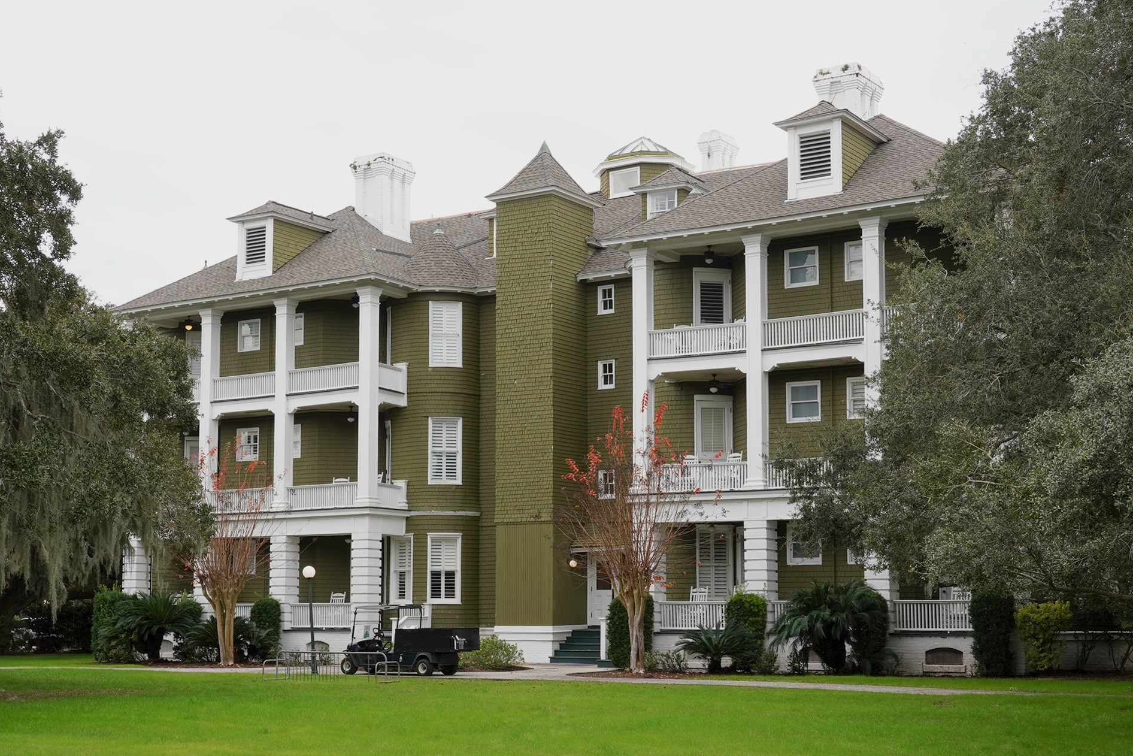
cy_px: 396
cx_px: 584
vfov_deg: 35.9
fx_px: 1165
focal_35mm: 37
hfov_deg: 51.9
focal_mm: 35
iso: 400
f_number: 13
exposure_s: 1/100
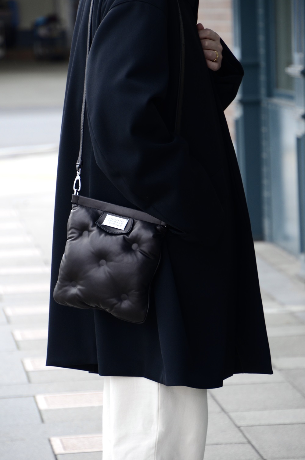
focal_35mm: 210
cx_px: 152
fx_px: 2680
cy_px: 230
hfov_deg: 6.5
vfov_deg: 9.8
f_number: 6
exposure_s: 1/200
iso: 400
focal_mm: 140
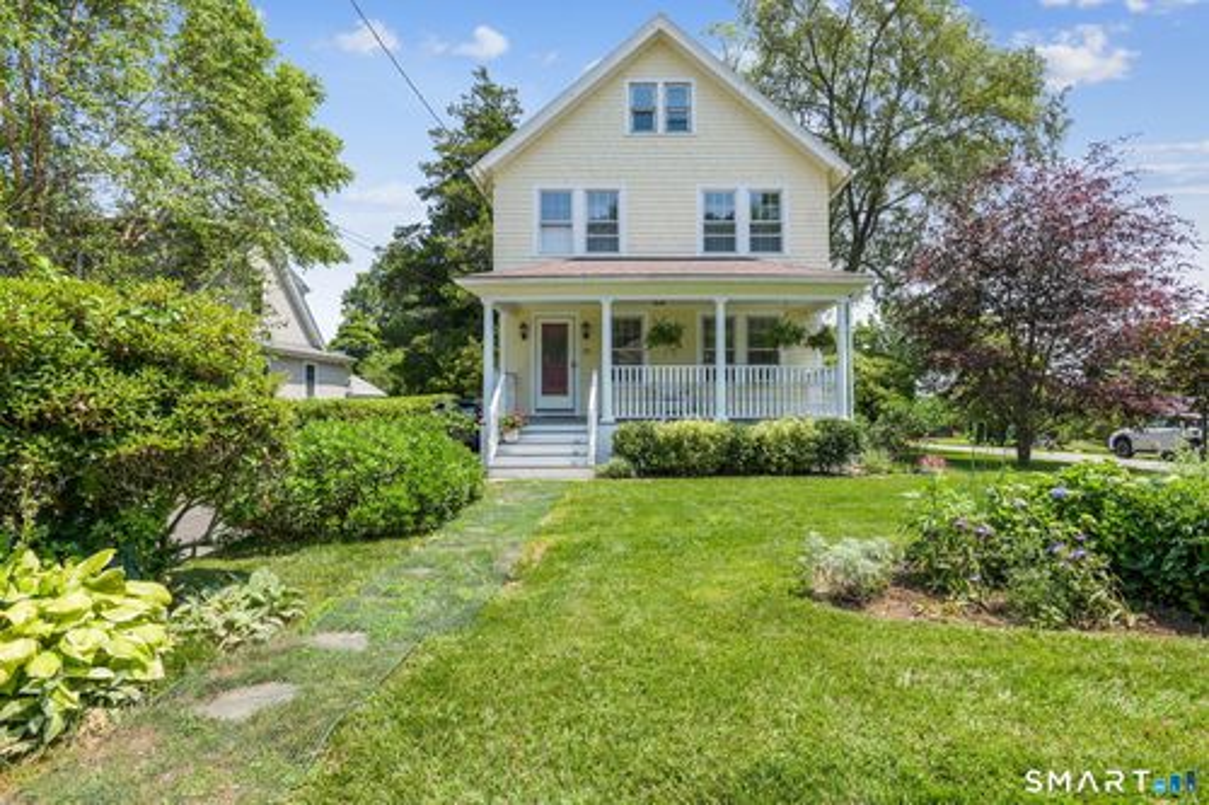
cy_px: 402
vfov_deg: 70.4
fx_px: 571
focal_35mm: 17
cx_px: 604
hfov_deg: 93.3
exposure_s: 1/500
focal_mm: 17
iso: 400
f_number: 11
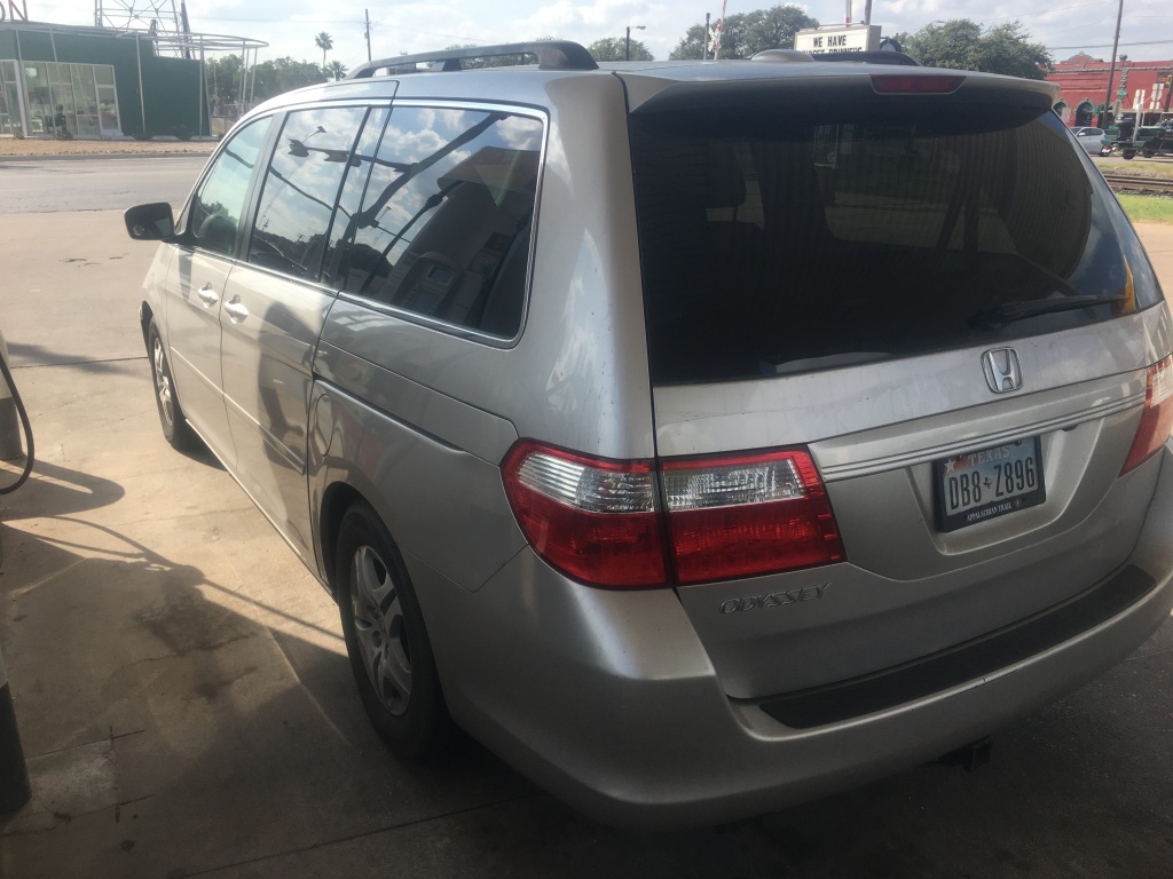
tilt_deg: -18.6
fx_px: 983
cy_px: 440
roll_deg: -1.1
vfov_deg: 48.2
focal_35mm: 29
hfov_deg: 61.7
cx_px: 586
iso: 25
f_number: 2.2
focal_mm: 4.15
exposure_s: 1/916
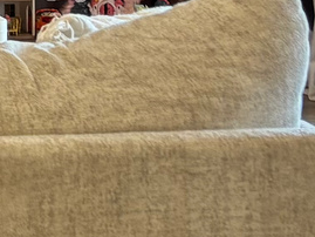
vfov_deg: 7.3
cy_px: -217
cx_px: -509
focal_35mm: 198
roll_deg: +1.3
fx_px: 1803
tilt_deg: -1.7
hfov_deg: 8.8
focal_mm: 5.96
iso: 125
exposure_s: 1/60
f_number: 1.6
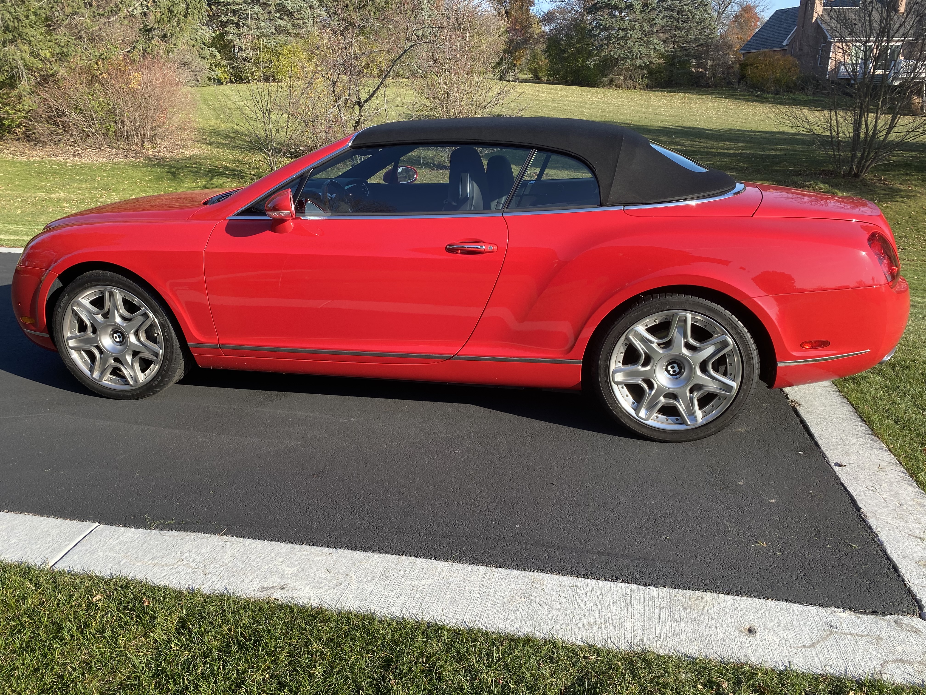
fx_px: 696
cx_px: 463
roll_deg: +1.5
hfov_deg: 67.3
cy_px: 348
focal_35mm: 26
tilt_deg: -20.3
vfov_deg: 53.1
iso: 32
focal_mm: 4.25
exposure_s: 1/981
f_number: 1.8
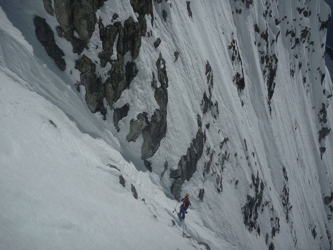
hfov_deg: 63.4
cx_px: 166
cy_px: 125
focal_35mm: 28
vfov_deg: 49.7
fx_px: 269
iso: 80
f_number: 10
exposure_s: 1/800
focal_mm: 4.9
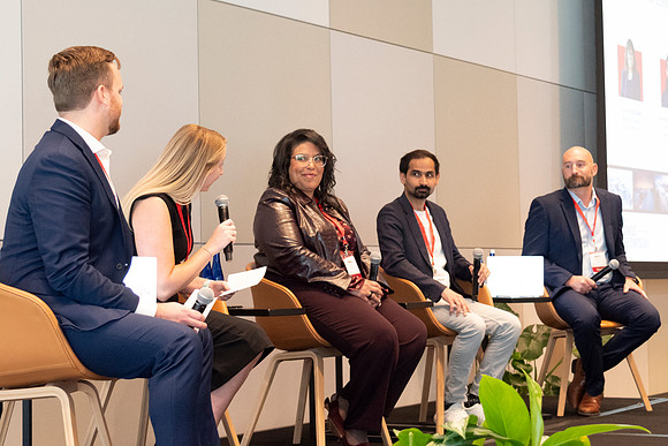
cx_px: 353
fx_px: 1473
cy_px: 210
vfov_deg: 17.2
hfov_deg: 25.6
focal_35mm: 79
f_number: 5.3
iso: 4500
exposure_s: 1/60
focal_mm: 50
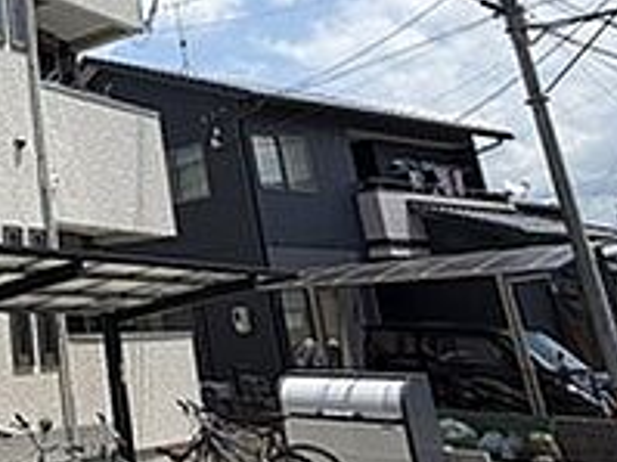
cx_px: -161
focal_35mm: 45
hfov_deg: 32.8
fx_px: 802
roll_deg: +1.3
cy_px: 90
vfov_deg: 31.3
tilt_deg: +18.4
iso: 20
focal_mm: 2.22
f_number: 2.2
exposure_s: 1/1033
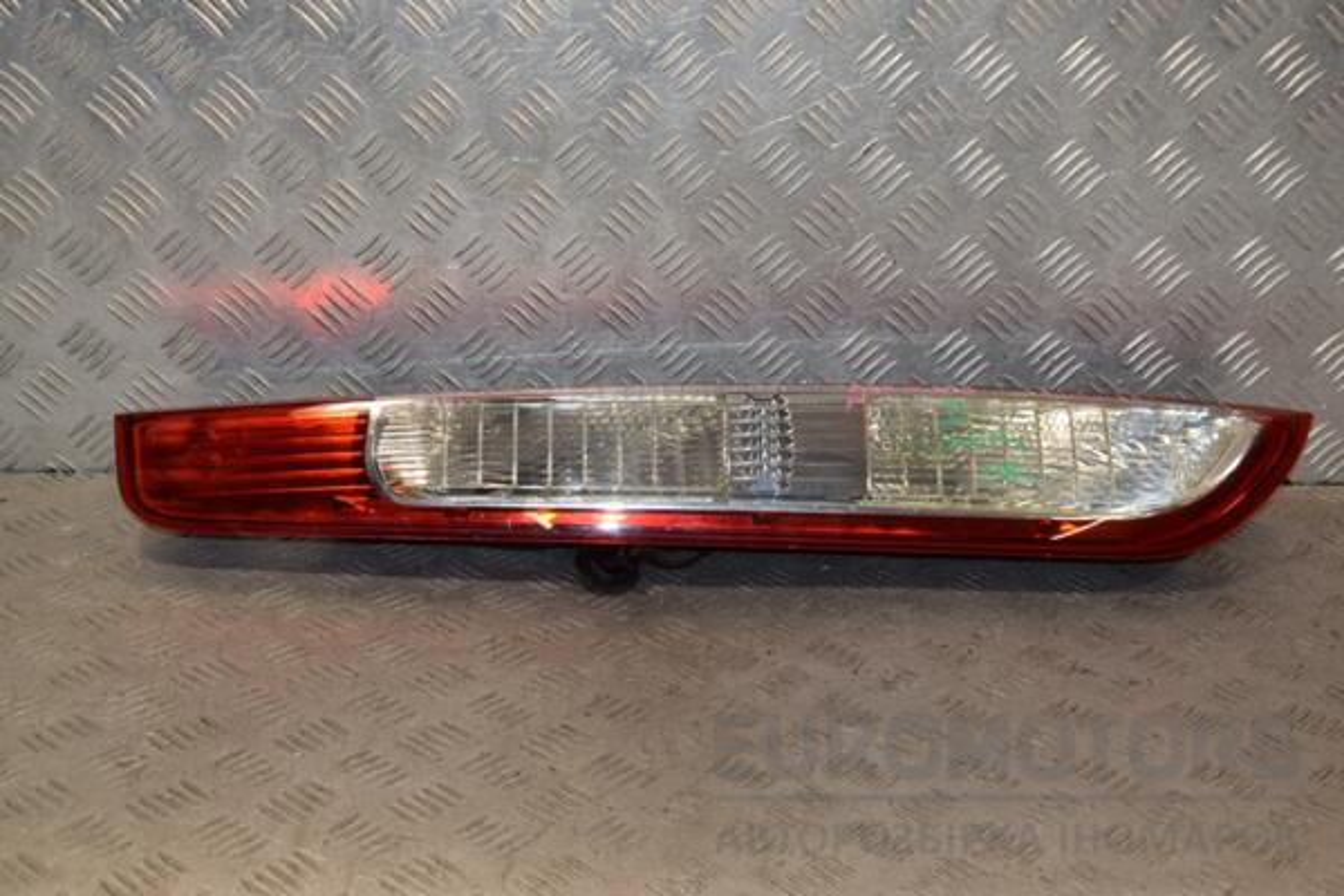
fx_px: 2240
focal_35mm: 60
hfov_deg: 33.4
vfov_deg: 22.6
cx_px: 672
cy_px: 448
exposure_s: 1/200
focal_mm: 40
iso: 800
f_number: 7.1
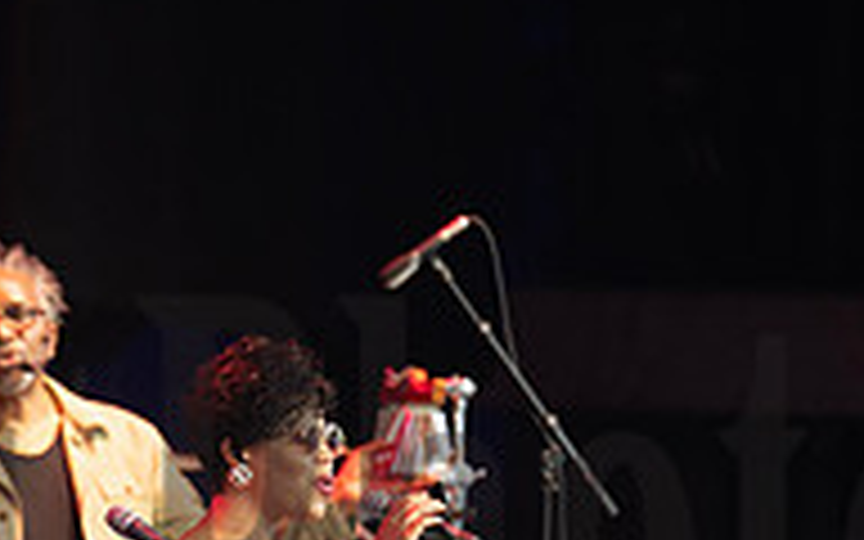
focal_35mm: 617
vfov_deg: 2.1
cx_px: -27
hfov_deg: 3.4
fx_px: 14528
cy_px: 587
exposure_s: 1/320
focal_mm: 200
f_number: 2.8
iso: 1600
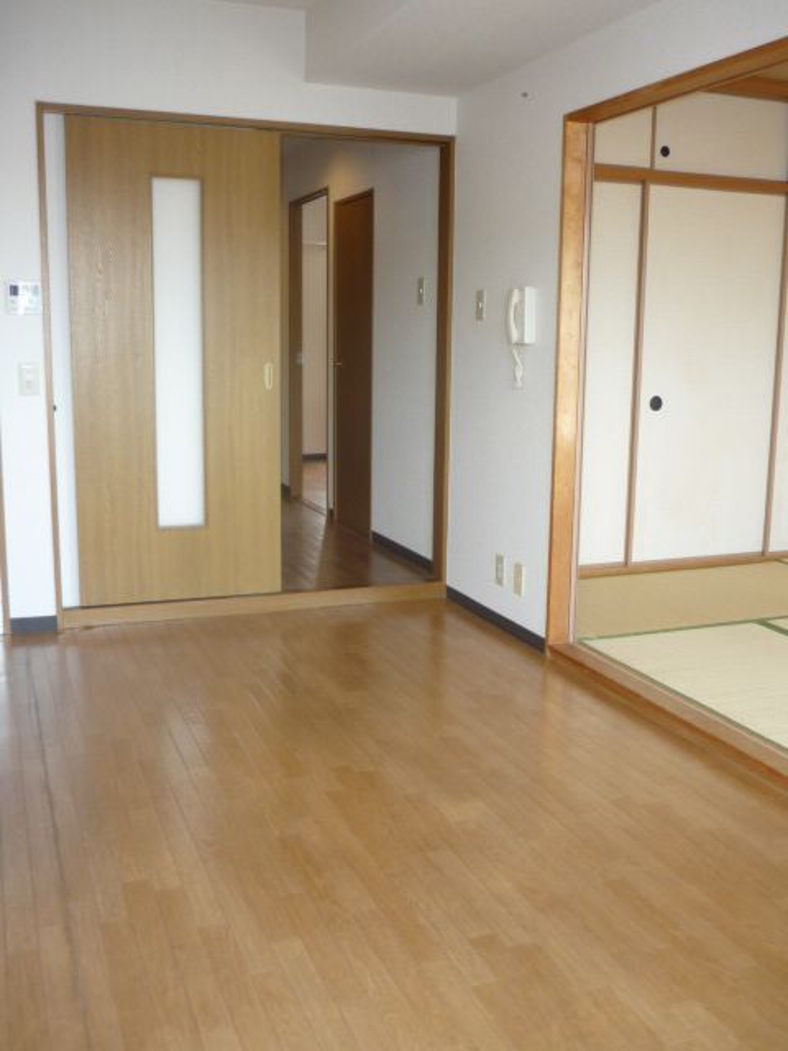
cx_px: 394
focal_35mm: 33
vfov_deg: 55.4
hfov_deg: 42.9
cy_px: 526
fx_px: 1002
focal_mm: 5.5
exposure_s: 1/30
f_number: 2.8
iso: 125
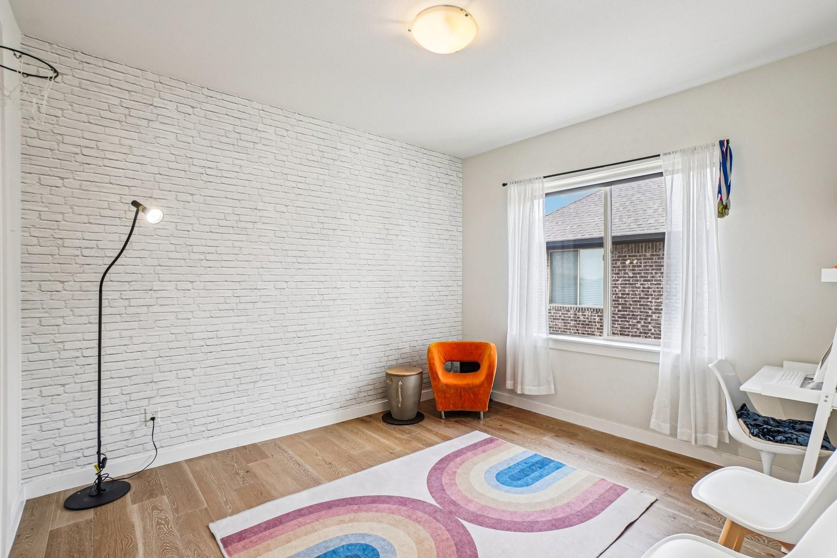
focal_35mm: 16
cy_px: 291
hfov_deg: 96.6
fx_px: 372
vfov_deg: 73.7
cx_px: 446
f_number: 8
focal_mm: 10
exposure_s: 1/60
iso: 400
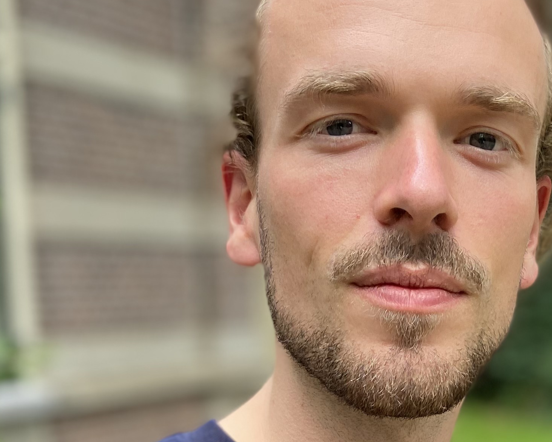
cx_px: 395
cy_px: 491
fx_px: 1143
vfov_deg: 20.8
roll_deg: +0.5
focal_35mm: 70
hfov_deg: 26.9
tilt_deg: -11.5
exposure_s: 1/276
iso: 32
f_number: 1.8
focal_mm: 4.25
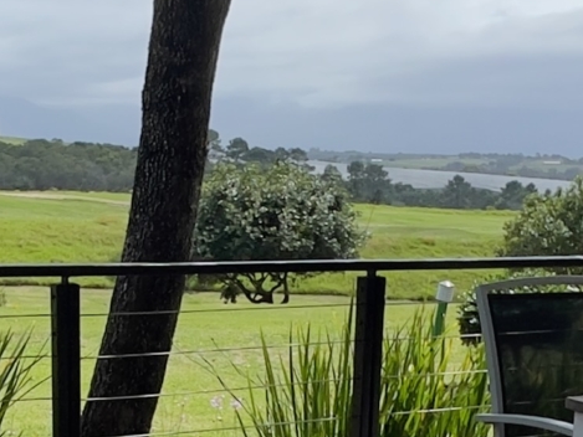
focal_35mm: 71
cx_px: 226
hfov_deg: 27.3
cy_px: 475
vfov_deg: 19.9
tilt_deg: -14.1
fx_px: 1196
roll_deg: -1.1
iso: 25
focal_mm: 1.54
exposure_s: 1/666
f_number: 2.4
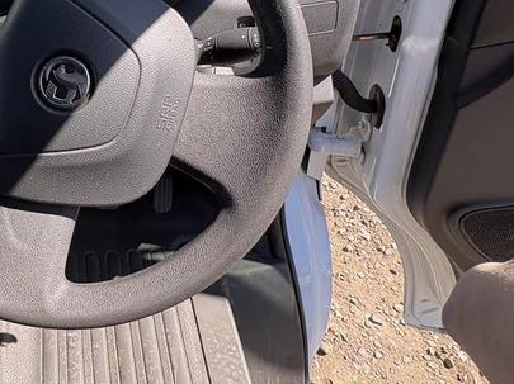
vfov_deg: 43.0
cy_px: 70
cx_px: 20
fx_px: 460
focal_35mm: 31
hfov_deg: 49.6
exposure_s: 1/154
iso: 50
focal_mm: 2.22
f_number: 2.2
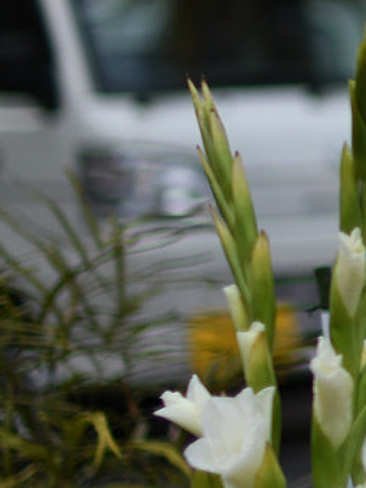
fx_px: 2878
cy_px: 132
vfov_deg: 9.7
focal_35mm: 204
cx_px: 1066
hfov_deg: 6.7
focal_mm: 30
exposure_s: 1/1250
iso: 100
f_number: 1.4
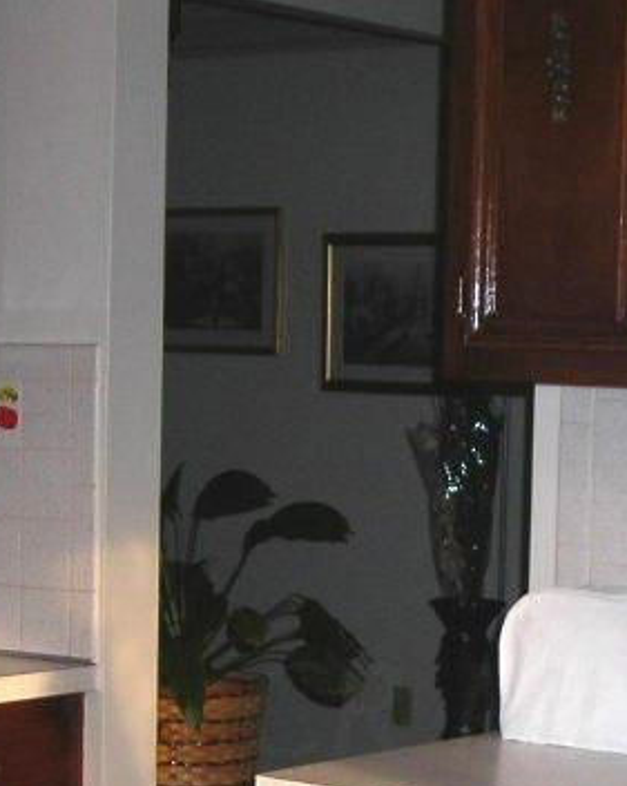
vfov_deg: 17.5
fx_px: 2508
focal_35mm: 108
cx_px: 471
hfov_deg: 14.2
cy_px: 710
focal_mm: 6.3
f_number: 3.2
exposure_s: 1/60.1
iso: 64
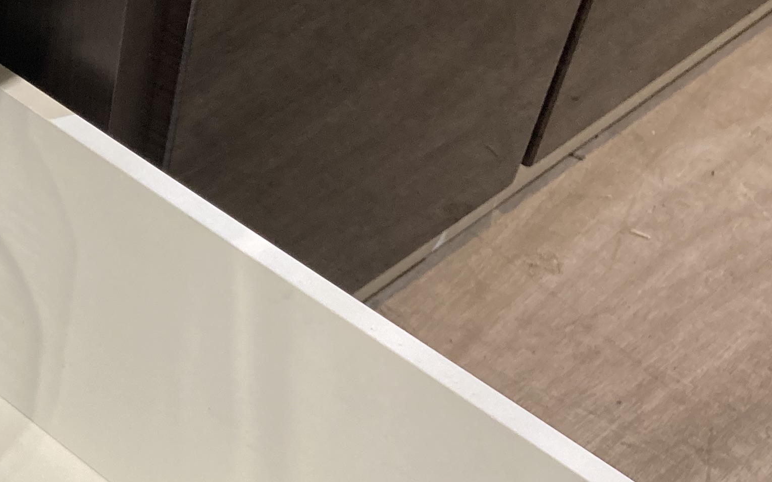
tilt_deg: -49.3
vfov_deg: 16.3
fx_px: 1641
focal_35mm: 78
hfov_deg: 24.9
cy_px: 519
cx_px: -40
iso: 125
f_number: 1.8
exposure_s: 1/50
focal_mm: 3.99
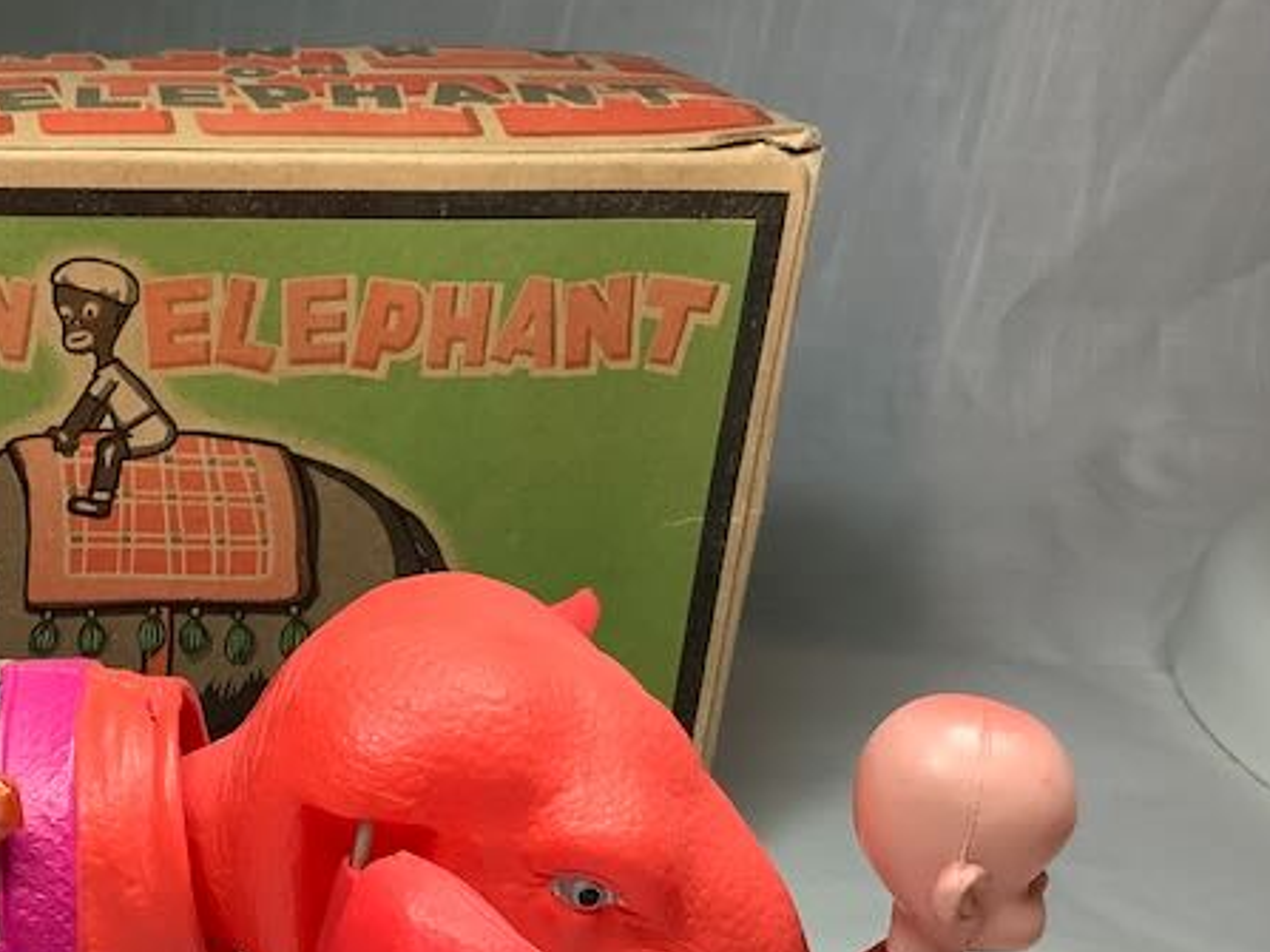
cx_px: 145
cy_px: 844
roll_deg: -1.8
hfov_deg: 31.3
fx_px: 2164
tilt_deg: -30.8
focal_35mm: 59
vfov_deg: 24.2
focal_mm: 3.3
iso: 40
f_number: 2.4
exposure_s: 1/120
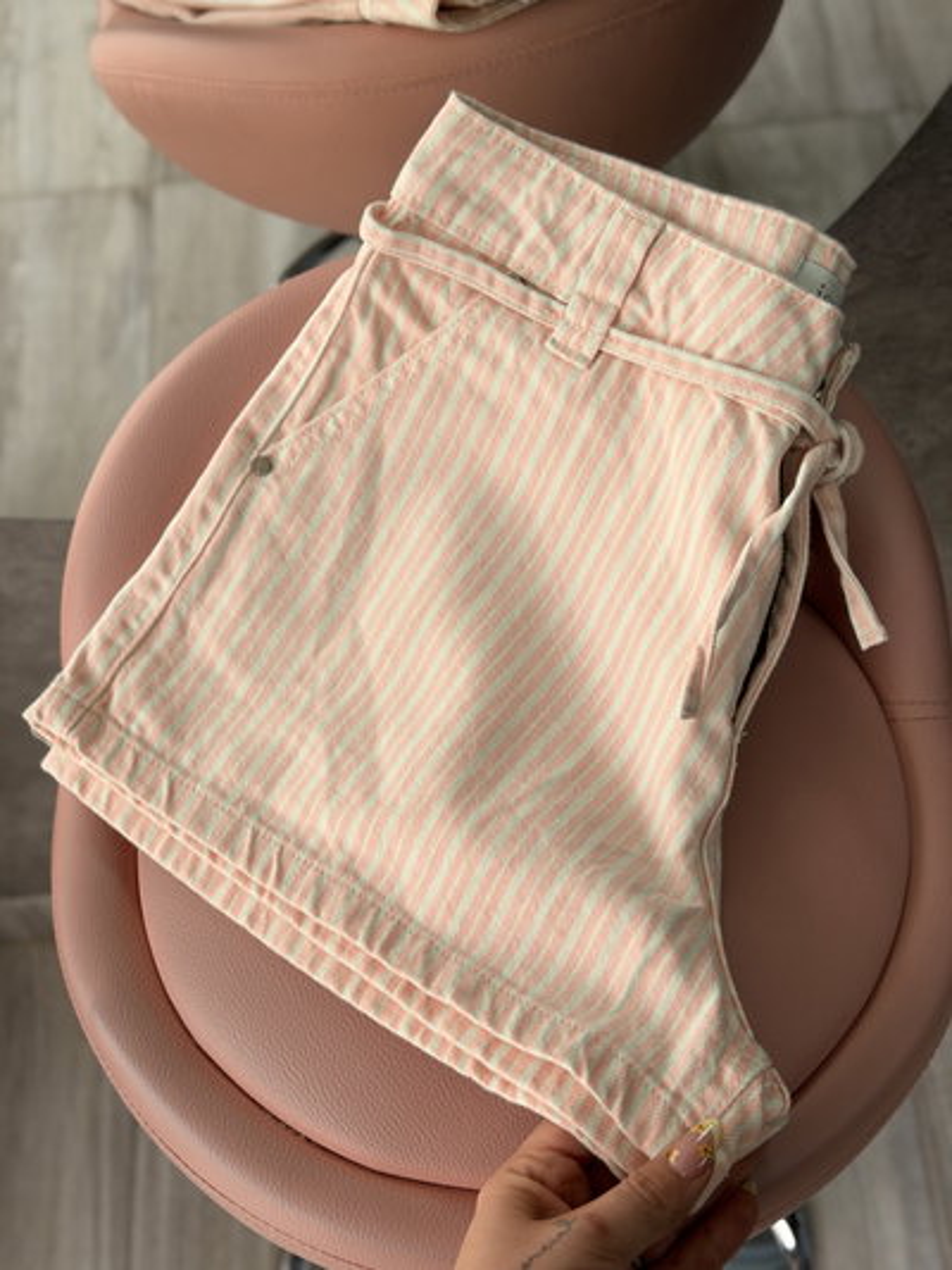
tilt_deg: -59.3
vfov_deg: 39.6
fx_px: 1759
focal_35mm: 48
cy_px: 635
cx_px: 476
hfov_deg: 30.3
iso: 64
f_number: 1.78
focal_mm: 6.76
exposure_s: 1/373
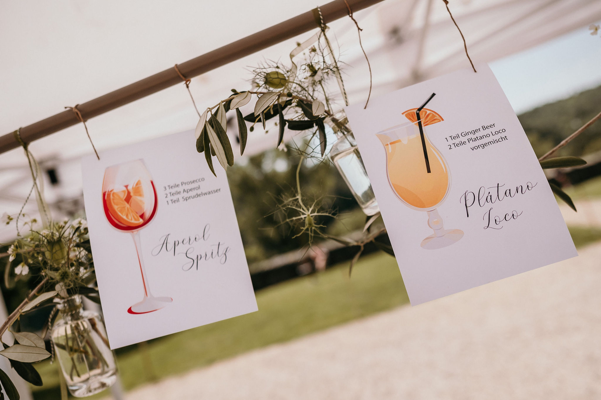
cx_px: 307
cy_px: 208
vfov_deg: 43.1
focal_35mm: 30
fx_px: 507
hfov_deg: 61.3
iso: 200
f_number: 2.5
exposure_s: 1/8000
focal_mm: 24
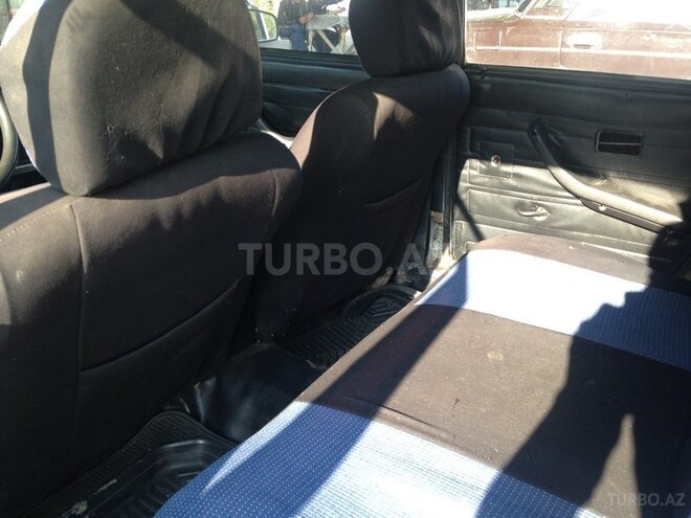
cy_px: 259
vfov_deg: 42.9
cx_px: 346
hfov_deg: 55.4
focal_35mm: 33
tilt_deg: -23.2
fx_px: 659
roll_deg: +2.0
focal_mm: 4.12
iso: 64
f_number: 2.4
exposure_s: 1/120
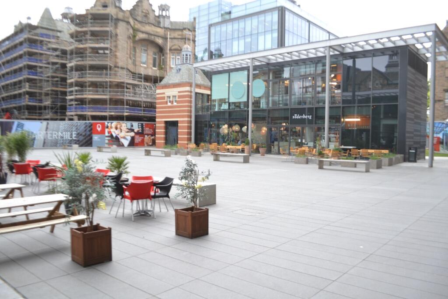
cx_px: 224
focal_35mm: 27
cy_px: 150
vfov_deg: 47.9
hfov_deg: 67.4
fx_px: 336
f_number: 4
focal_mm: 18
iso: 400
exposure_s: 1/60
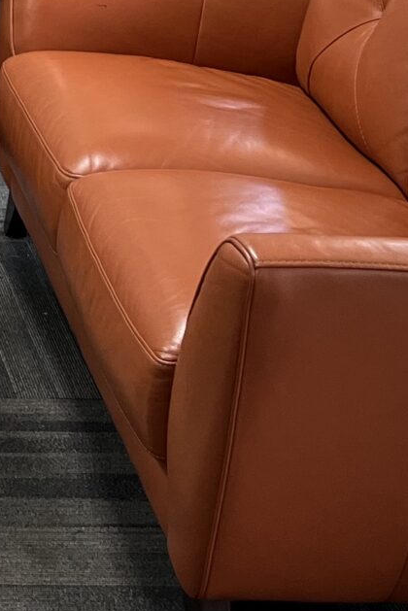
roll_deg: -2.1
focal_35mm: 110
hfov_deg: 11.7
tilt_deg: -14.1
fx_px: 1868
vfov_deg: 17.6
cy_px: -145
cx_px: -274
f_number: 1.6
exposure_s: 1/60
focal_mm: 5.1
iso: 125
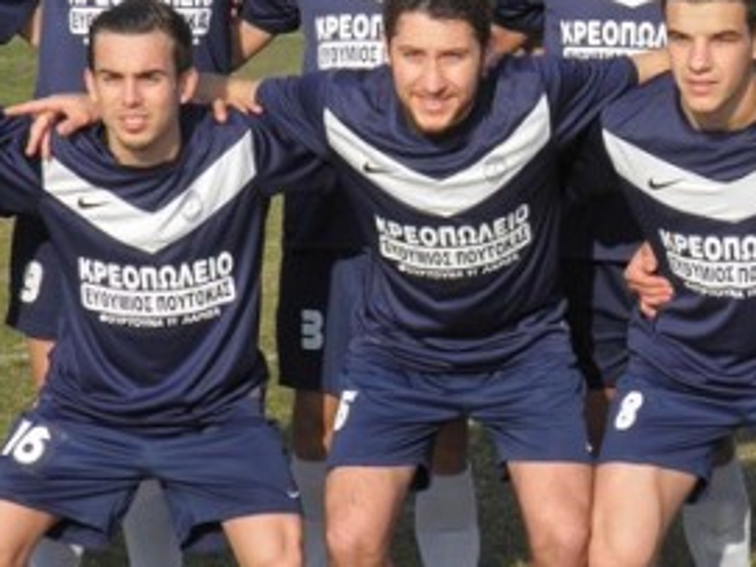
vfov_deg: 9.8
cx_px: 444
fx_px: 3296
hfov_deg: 13.1
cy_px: 119
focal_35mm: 151
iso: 50
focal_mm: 11.2
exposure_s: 1/320
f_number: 6
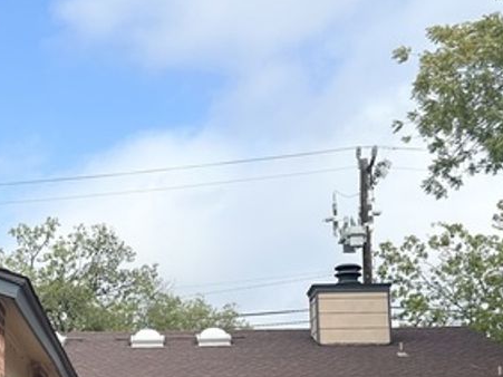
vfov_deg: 24.2
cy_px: 335
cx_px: 113
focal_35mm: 59
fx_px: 857
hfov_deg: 32.0
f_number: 1.5
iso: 50
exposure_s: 1/2353
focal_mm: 5.7
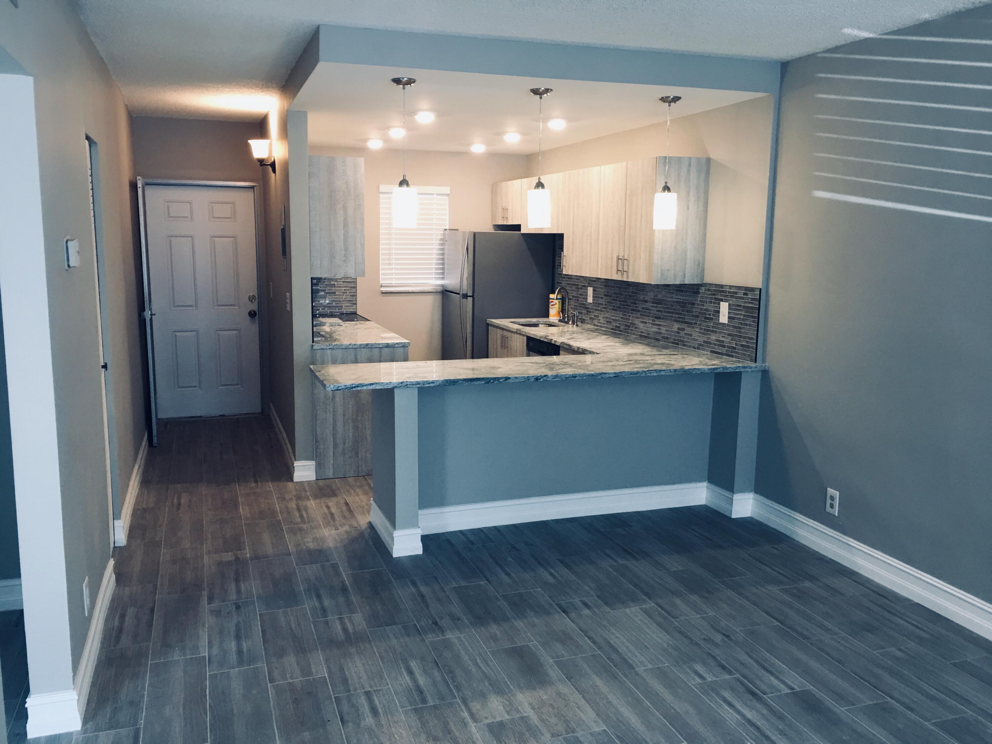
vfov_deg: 48.2
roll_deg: +1.1
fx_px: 831
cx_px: 496
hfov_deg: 61.7
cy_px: 372
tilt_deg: -9.3
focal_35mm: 29
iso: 32
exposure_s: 1/15
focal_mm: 4.15
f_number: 2.2
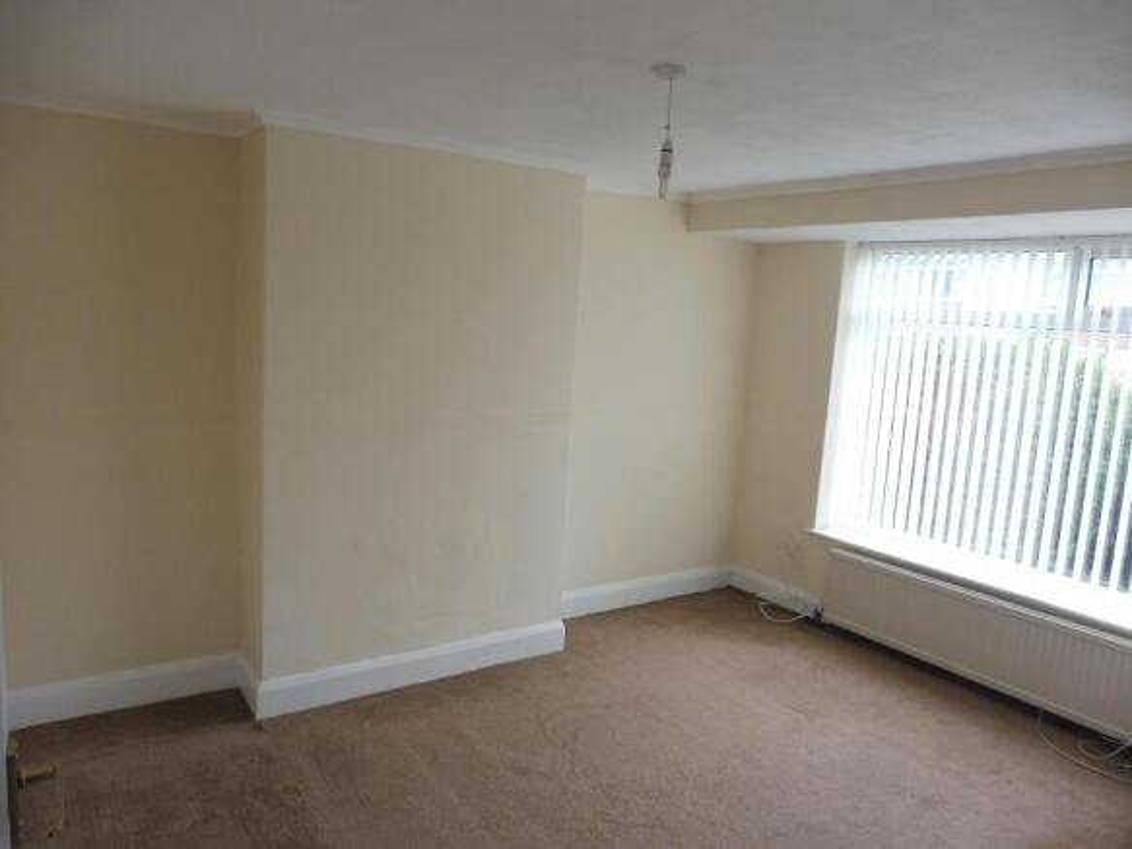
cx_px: 566
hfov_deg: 71.6
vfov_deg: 56.8
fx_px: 785
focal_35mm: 24
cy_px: 424
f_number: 3.3
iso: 250
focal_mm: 4.3
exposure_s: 1/60
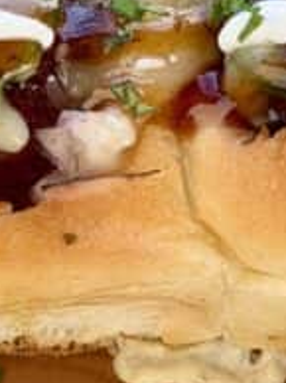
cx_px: -47
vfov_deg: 7.5
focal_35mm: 254
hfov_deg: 5.8
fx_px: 2804
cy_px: -367
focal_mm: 6.76
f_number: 1.78
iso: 64
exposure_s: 1/669
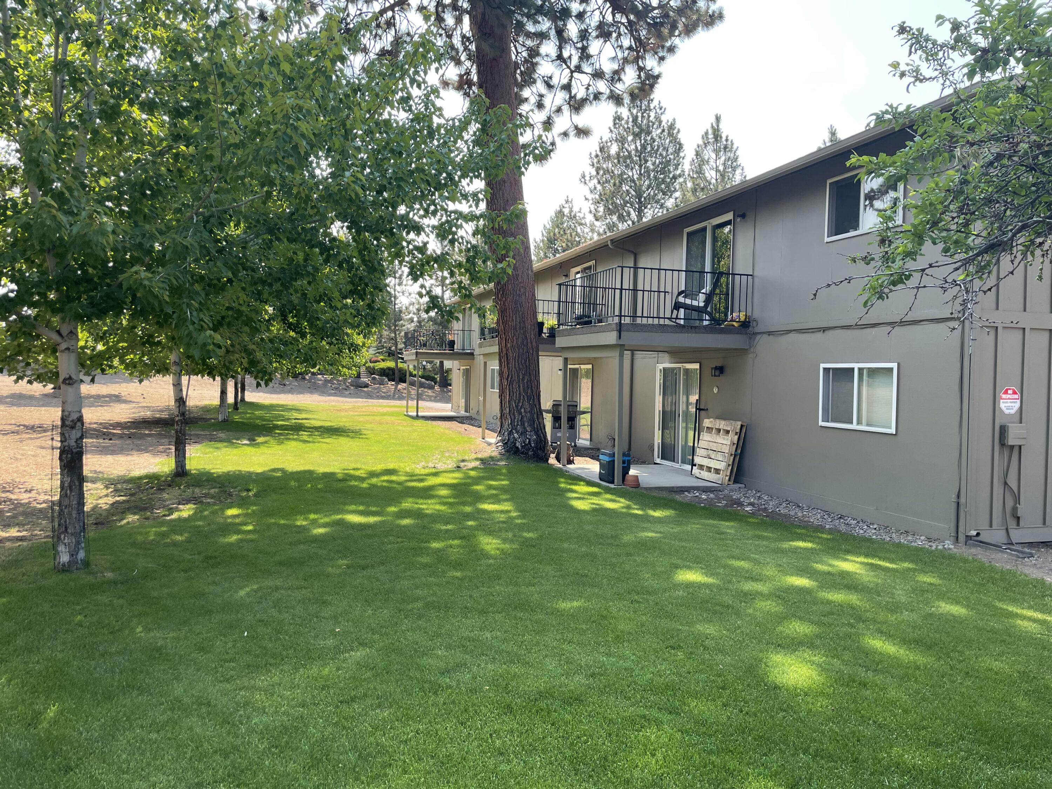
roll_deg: -0.7
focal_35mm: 26
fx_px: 790
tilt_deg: -1.1
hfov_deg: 67.3
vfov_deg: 53.1
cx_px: 526
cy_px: 394
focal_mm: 4.2
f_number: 1.6
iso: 32
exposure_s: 1/612
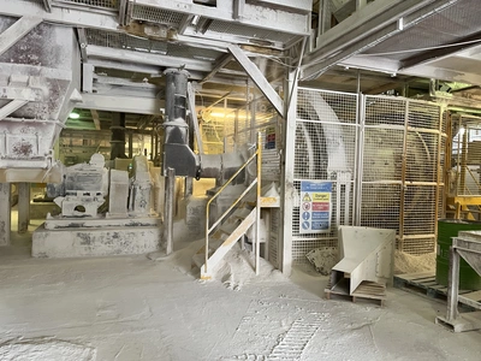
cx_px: 240
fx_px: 361
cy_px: 180
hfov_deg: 67.3
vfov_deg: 53.1
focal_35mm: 26
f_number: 1.6
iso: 200
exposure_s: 1/50
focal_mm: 5.1
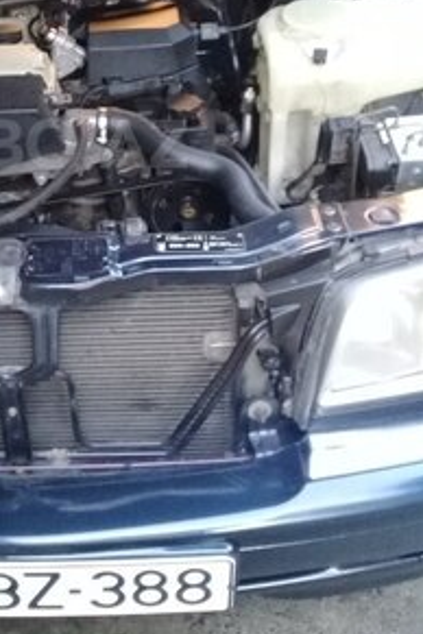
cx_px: 20
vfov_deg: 35.3
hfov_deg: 23.8
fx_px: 969
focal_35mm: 55
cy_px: 144
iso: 250
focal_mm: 3.3
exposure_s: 1/17
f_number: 2.2
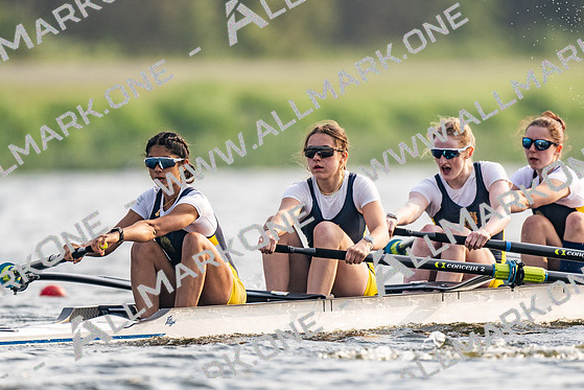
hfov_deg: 2.2
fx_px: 15155
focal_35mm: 934
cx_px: 283
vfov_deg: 1.5
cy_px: 199
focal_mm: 600
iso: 320
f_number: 4
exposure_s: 1/2500
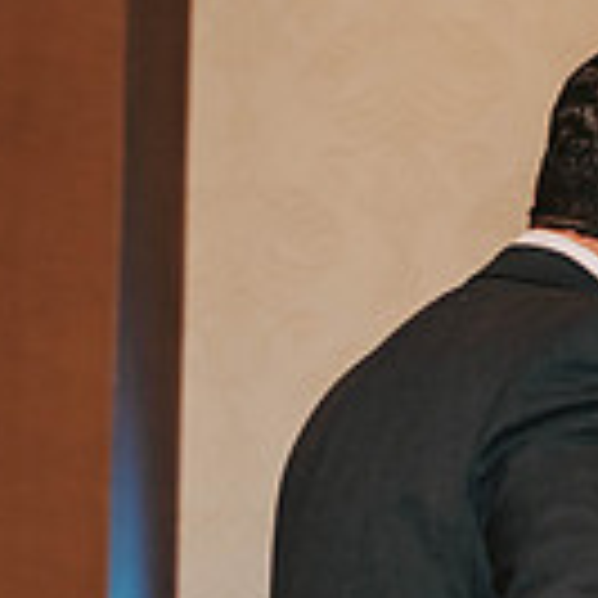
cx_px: 589
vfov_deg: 9.3
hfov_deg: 9.3
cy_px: 596
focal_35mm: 186
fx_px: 3635
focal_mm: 50
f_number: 2.5
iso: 800
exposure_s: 1/125
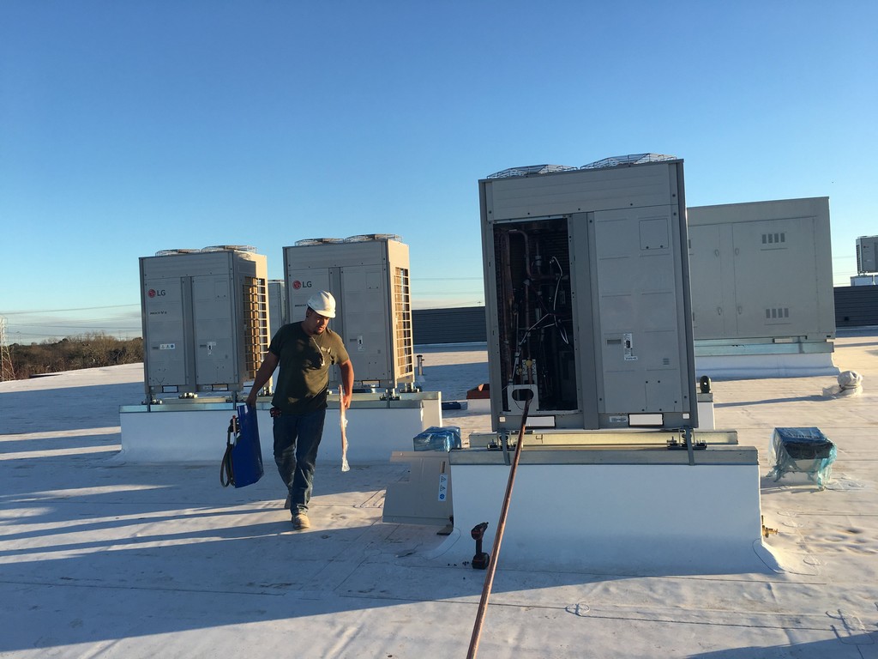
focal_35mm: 29
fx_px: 736
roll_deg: +3.2
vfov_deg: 48.2
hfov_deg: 61.7
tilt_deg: +2.1
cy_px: 330
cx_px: 439
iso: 25
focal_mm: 4.15
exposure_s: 1/793
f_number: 2.2
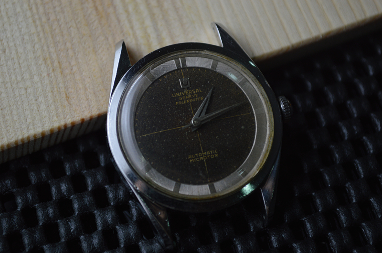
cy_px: 126
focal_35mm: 82
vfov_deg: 16.5
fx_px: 874
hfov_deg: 24.7
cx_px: 191
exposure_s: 1/60
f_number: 5.6
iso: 200
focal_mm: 55
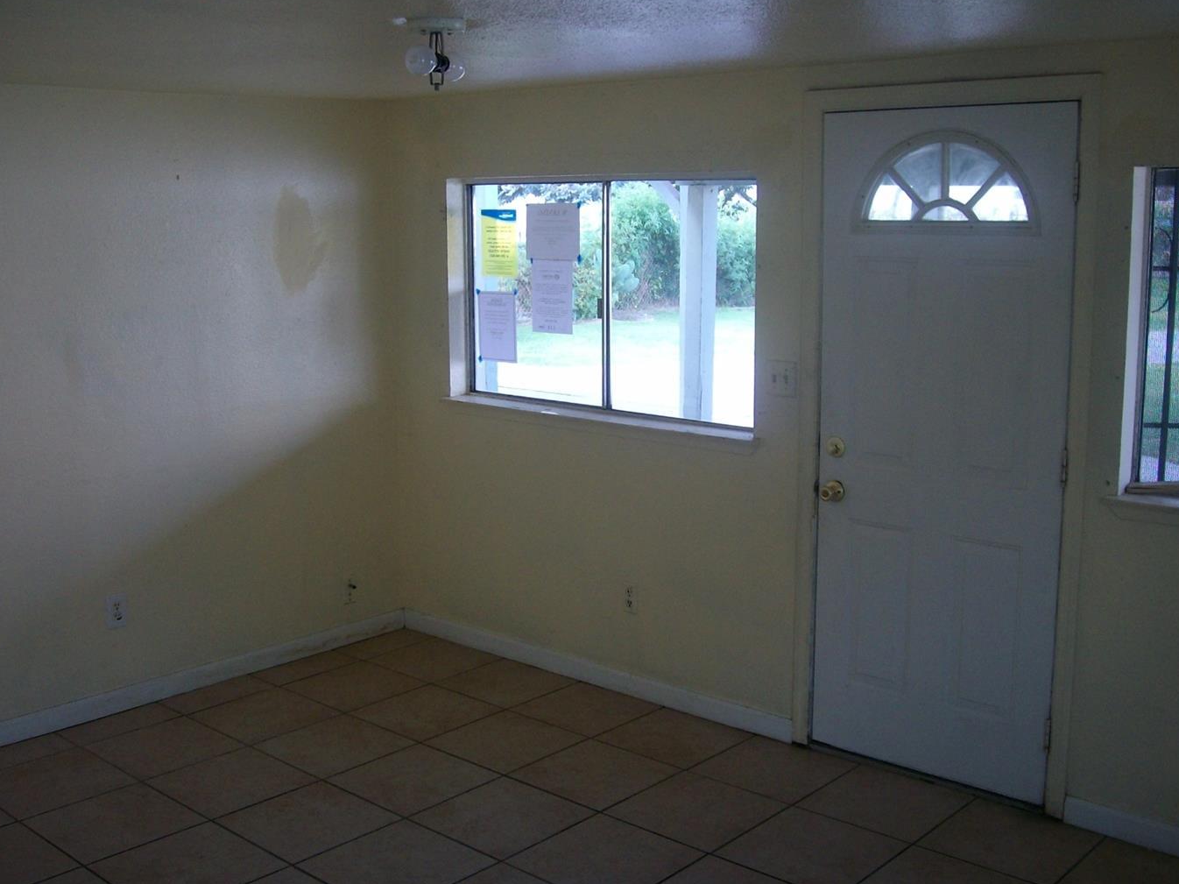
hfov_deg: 47.9
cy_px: 440
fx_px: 1328
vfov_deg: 36.8
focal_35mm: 39
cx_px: 587
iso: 80
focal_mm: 5.8
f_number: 2.8
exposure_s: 1/47.2
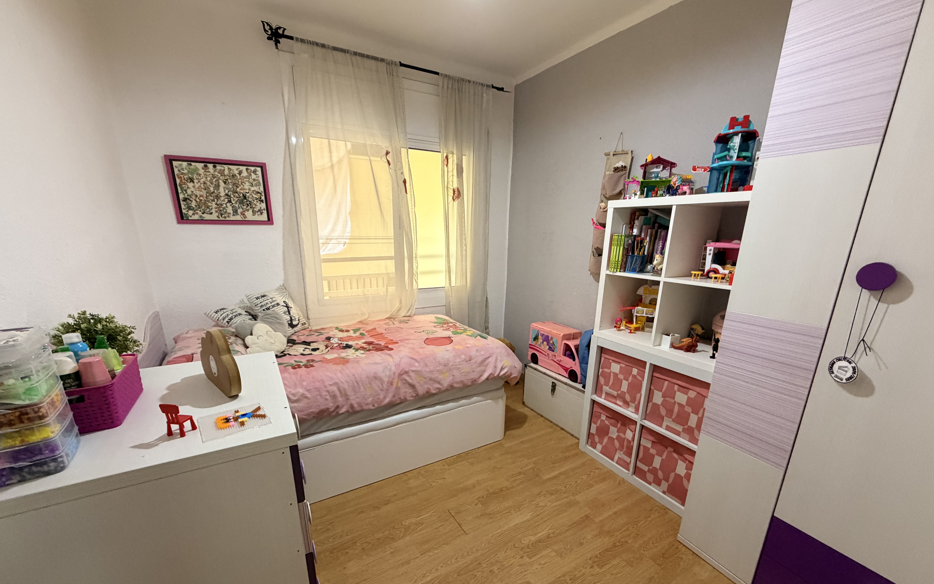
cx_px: 466
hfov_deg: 101.5
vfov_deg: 74.2
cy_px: 341
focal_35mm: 15
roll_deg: -1.1
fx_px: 382
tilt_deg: -16.3
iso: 400
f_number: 2.2
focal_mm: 2.22
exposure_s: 1/50
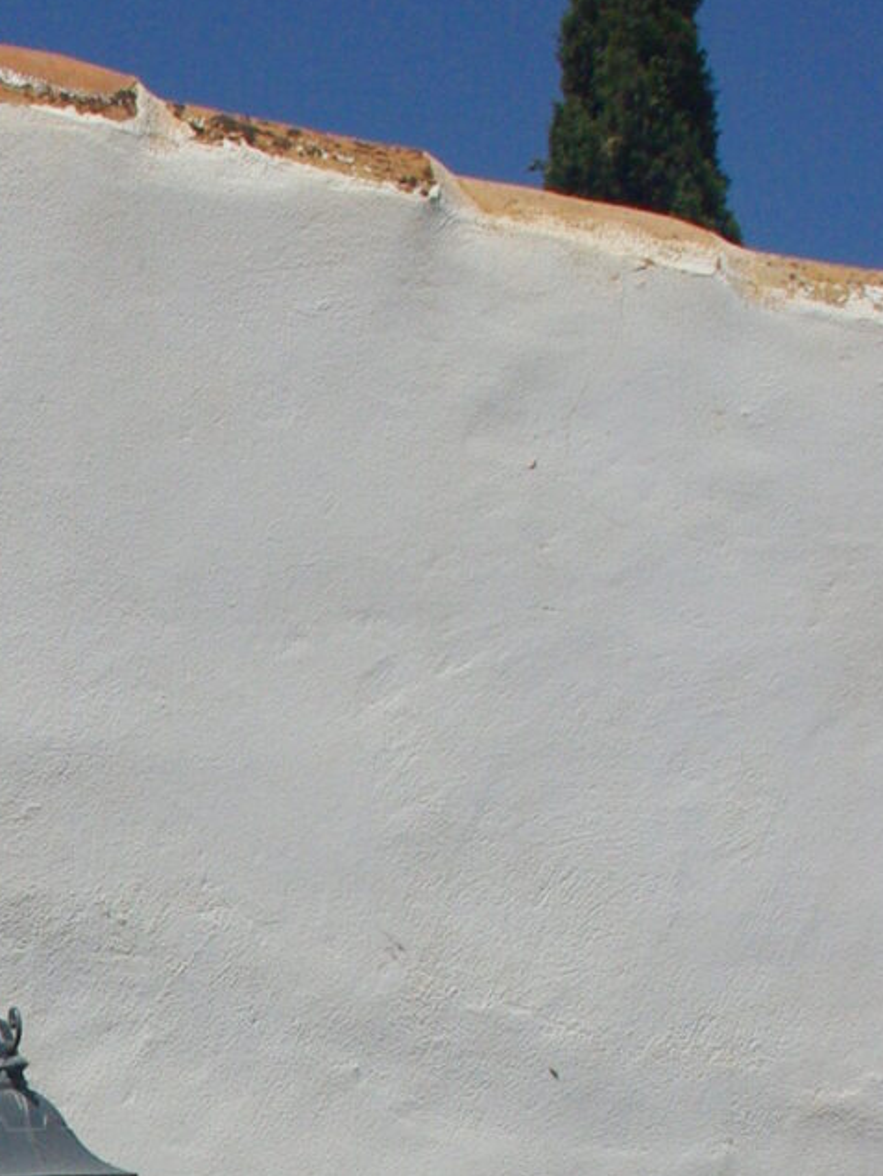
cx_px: -647
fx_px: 4080
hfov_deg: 11.5
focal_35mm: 120
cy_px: 1612
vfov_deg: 15.5
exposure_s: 1/750
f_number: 13
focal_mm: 21.25
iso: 400
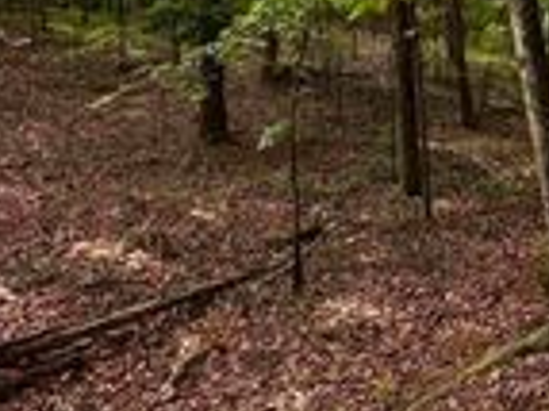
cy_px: -17
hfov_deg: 36.6
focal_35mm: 49
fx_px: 776
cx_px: 491
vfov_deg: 27.6
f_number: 2.2
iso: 80
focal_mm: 2.22
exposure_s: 1/99
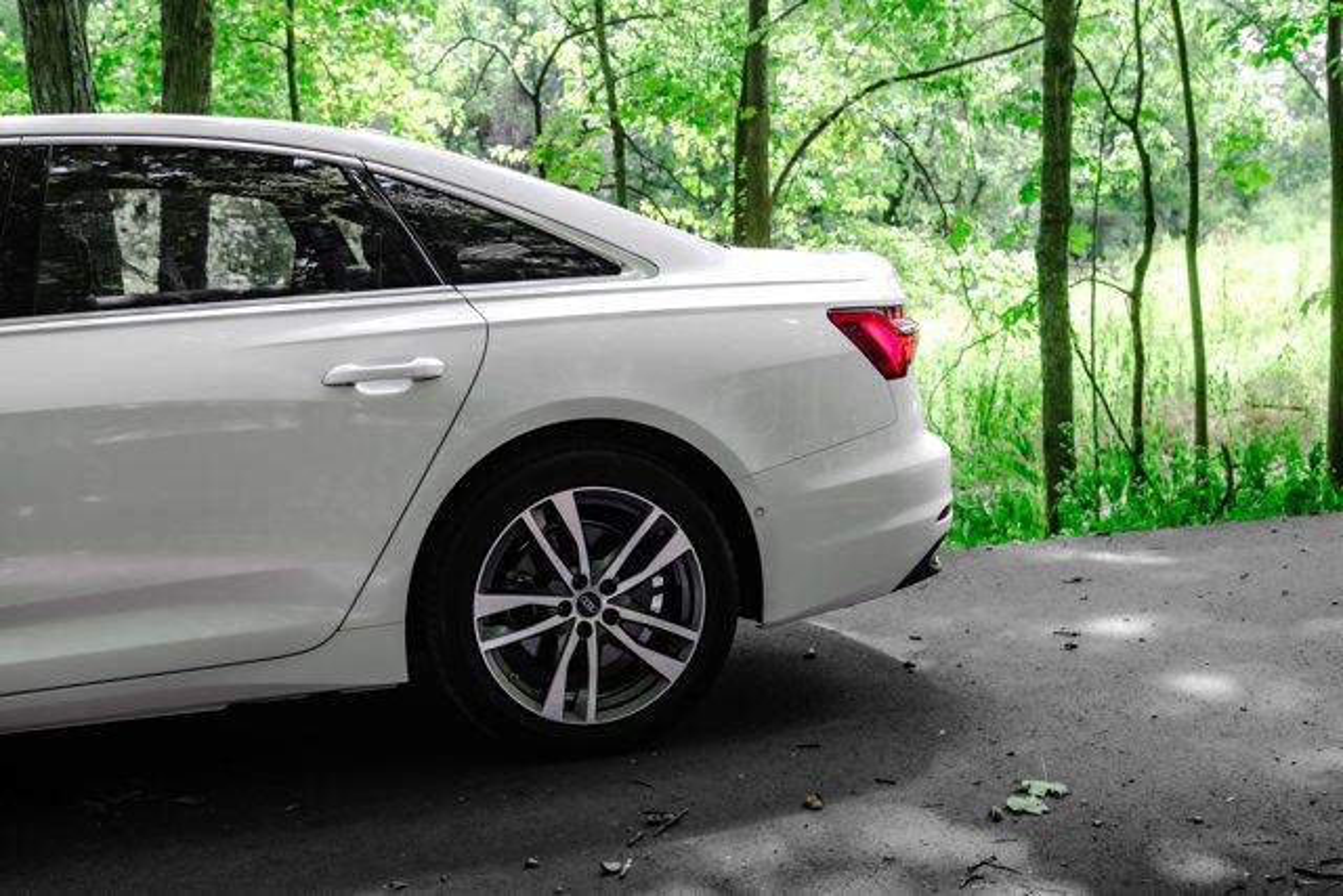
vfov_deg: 27.0
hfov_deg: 39.6
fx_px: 1866
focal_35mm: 50
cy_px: 448
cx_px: 672
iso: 640
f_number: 6.3
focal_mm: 50
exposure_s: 1/250
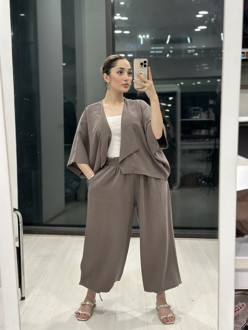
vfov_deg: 39.7
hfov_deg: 30.3
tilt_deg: -18.2
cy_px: 165
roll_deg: +0.1
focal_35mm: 48
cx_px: 124
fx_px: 459
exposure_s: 1/100
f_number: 1.78
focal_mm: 6.86
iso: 160
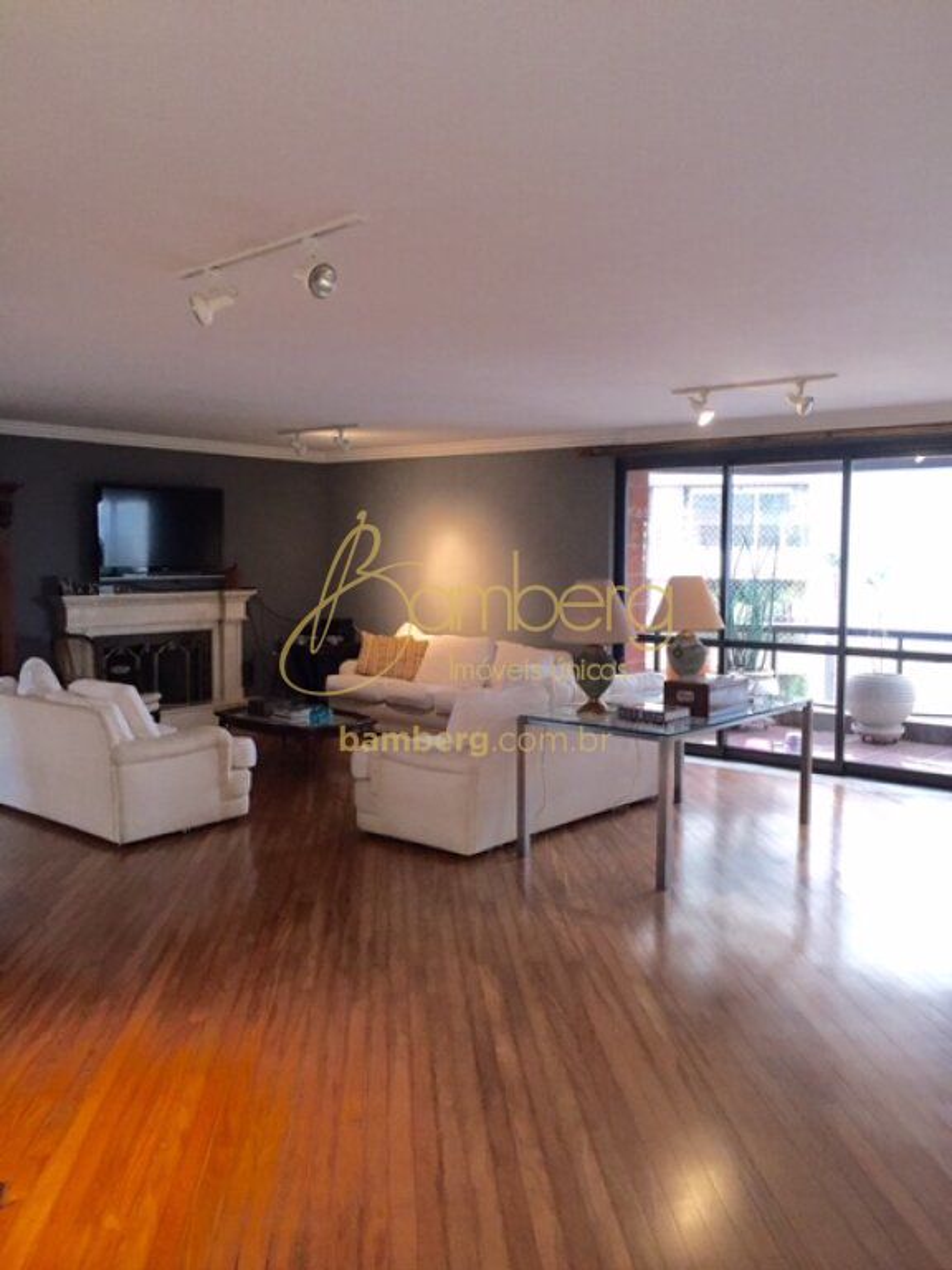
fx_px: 1063
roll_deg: -0.3
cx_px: 476
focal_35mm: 29
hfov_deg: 48.2
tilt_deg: -2.1
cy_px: 635
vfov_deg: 61.7
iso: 250
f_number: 2.2
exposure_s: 1/30
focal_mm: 4.15
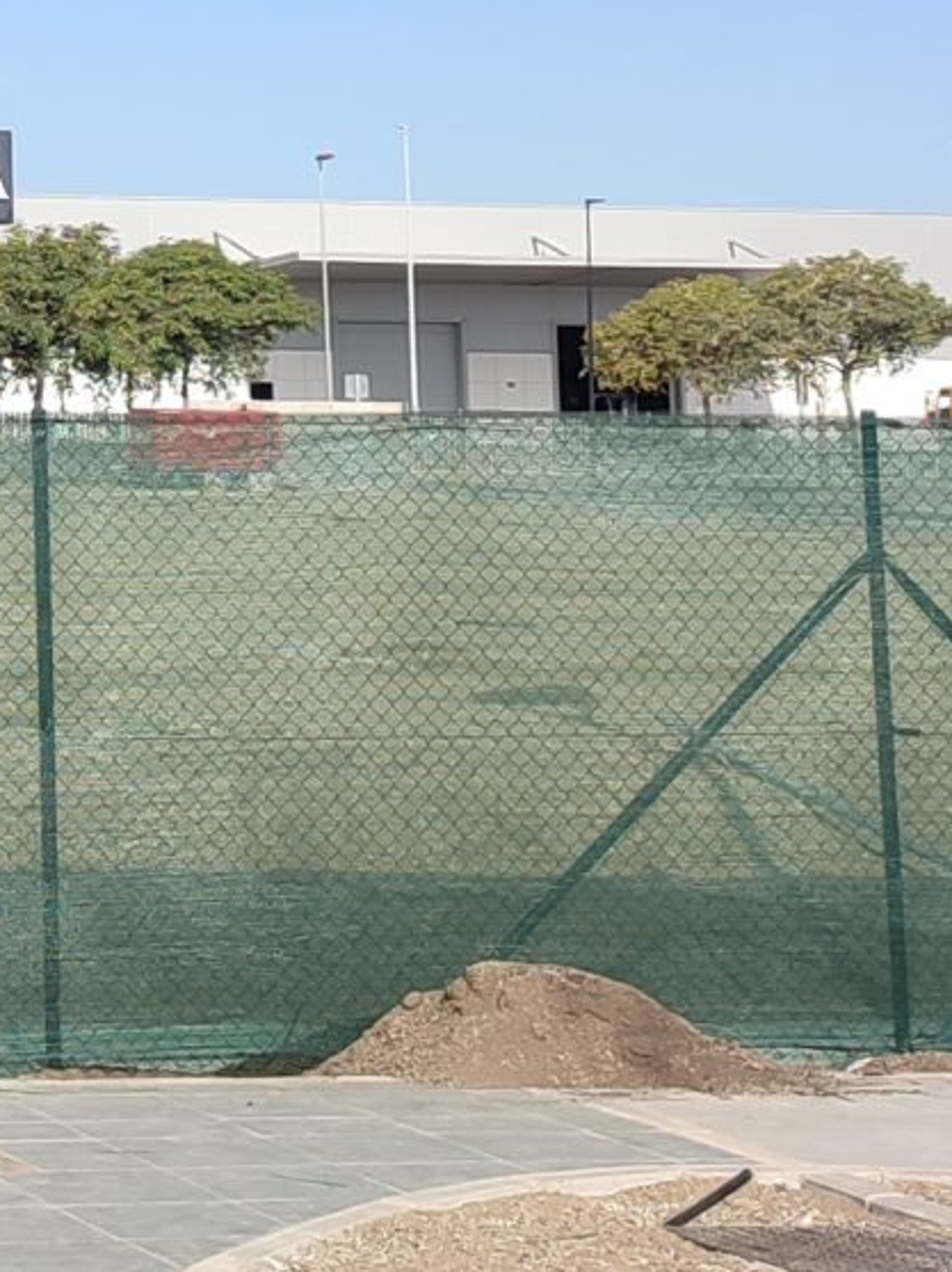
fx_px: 4222
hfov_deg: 11.8
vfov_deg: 16.4
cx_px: -794
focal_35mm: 115
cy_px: -242
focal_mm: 6.04
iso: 50
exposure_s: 1/553
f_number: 1.9
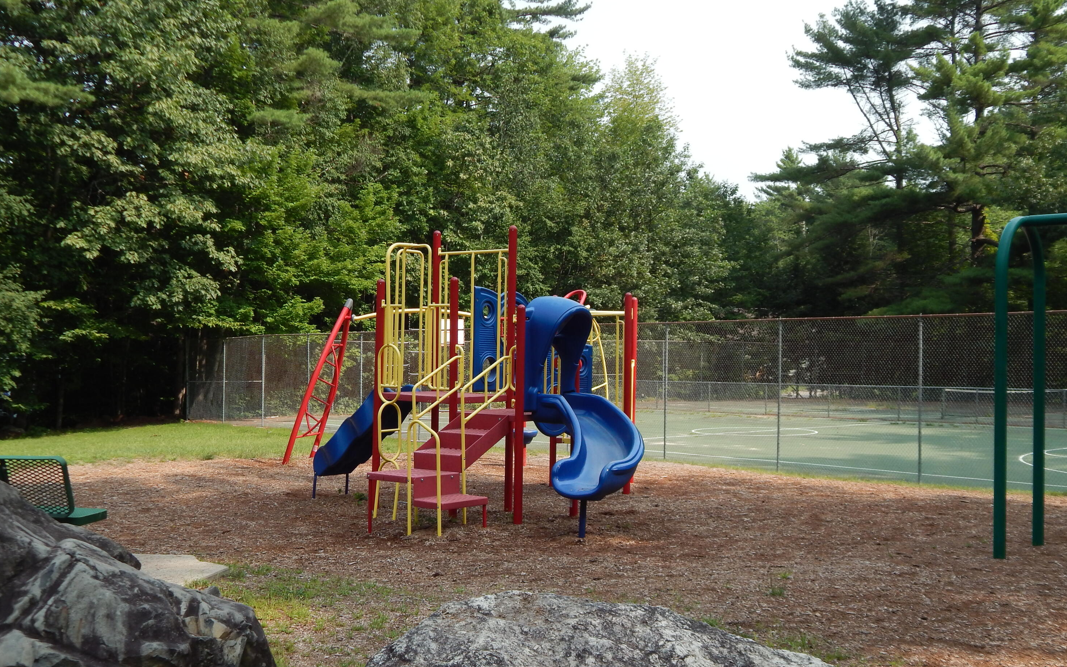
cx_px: 529
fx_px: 1192
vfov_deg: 31.2
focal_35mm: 41
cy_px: 380
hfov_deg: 48.2
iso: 125
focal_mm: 6.8
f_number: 3.4
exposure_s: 1/640
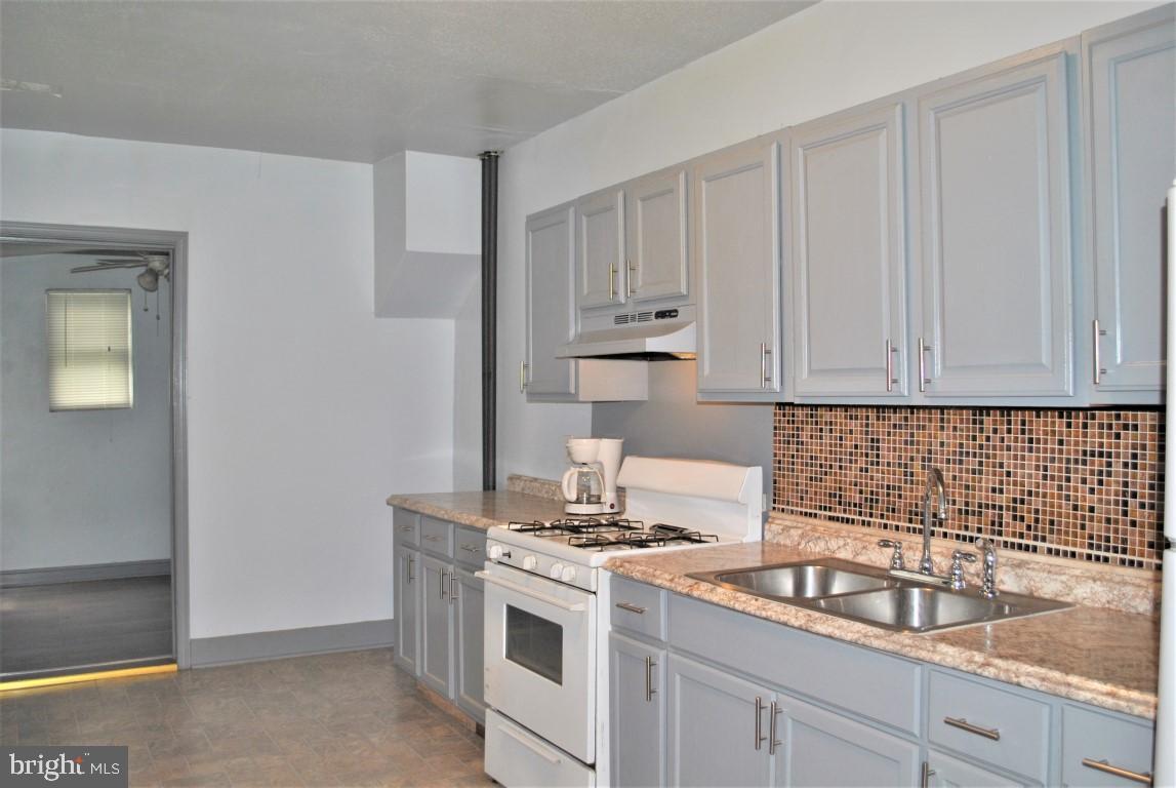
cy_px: 394
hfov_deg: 57.2
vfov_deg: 40.1
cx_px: 588
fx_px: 1079
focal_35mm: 33
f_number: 3.8
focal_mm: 22
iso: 200
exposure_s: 1/60
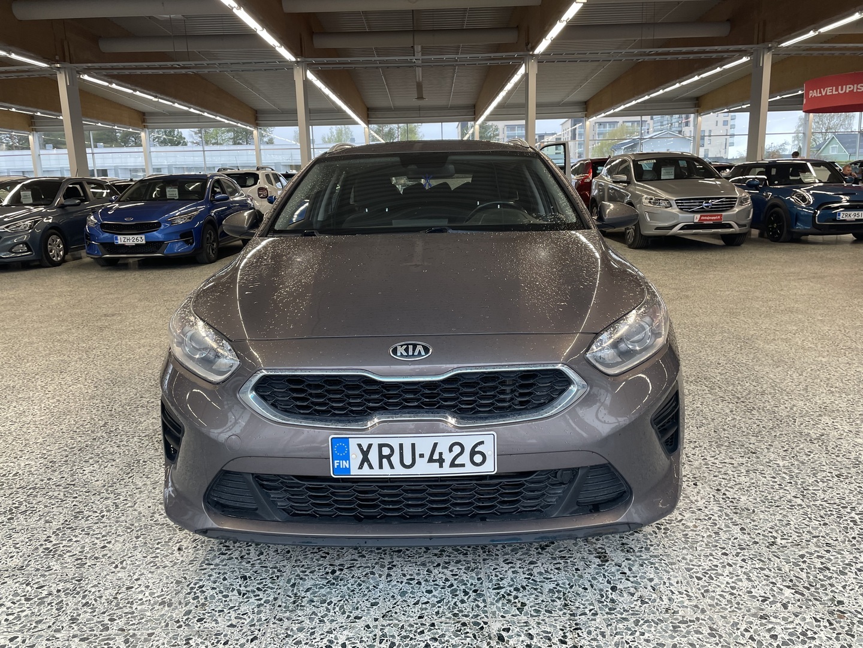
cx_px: 432
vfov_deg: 53.1
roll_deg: +1.7
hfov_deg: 67.3
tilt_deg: -11.0
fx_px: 648
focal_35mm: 26
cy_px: 324
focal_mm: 4.2
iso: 80
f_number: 1.6
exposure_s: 1/100
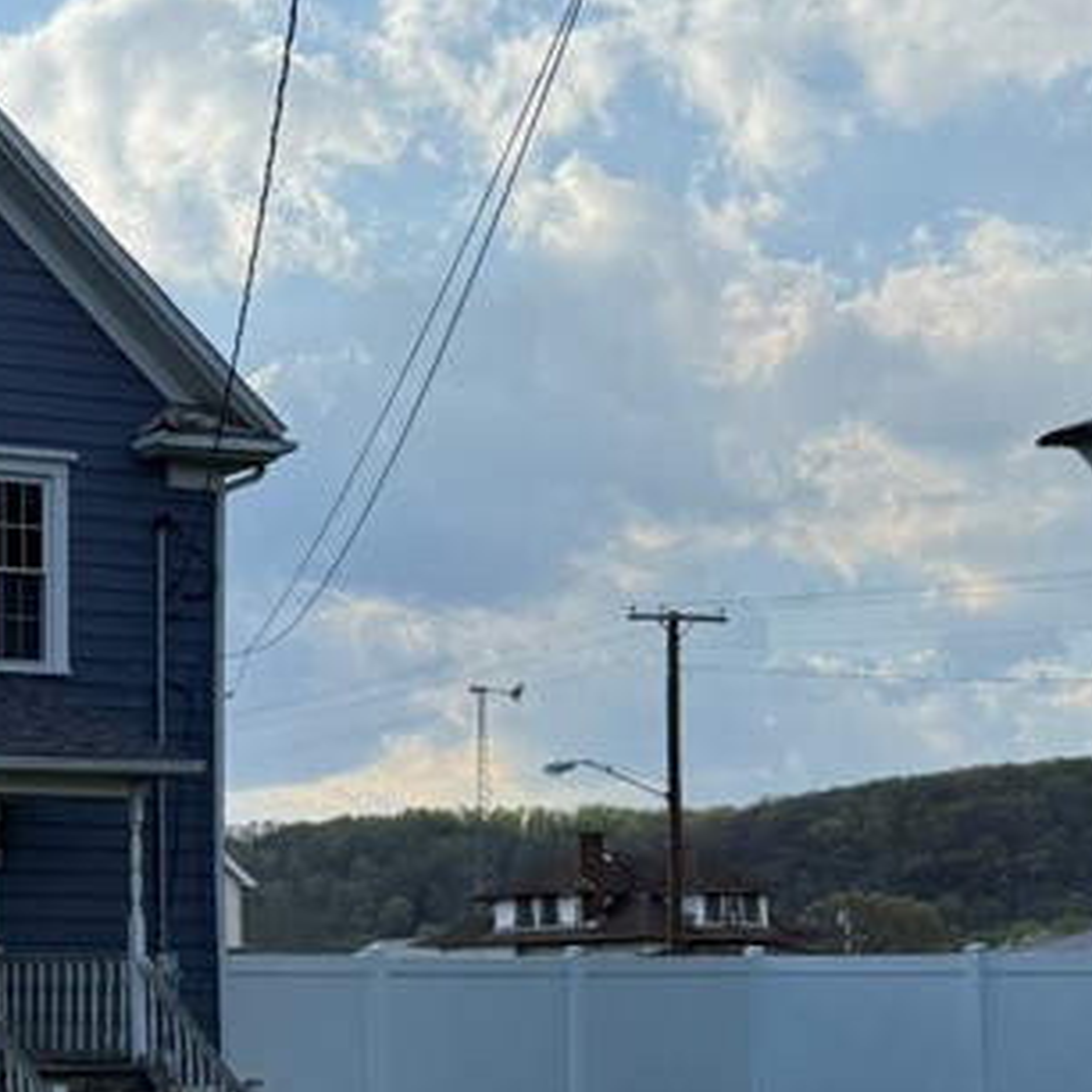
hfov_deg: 20.9
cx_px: -507
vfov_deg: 23.8
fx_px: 2534
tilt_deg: +1.8
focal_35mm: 71
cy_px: 935
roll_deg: +0.2
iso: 125
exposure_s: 1/6173
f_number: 1.78
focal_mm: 6.76
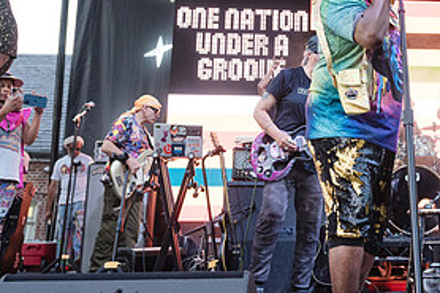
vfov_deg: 25.7
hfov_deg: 37.1
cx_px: 339
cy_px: 74
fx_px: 635
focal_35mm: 52
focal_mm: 24
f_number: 4
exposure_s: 1/250
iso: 2000
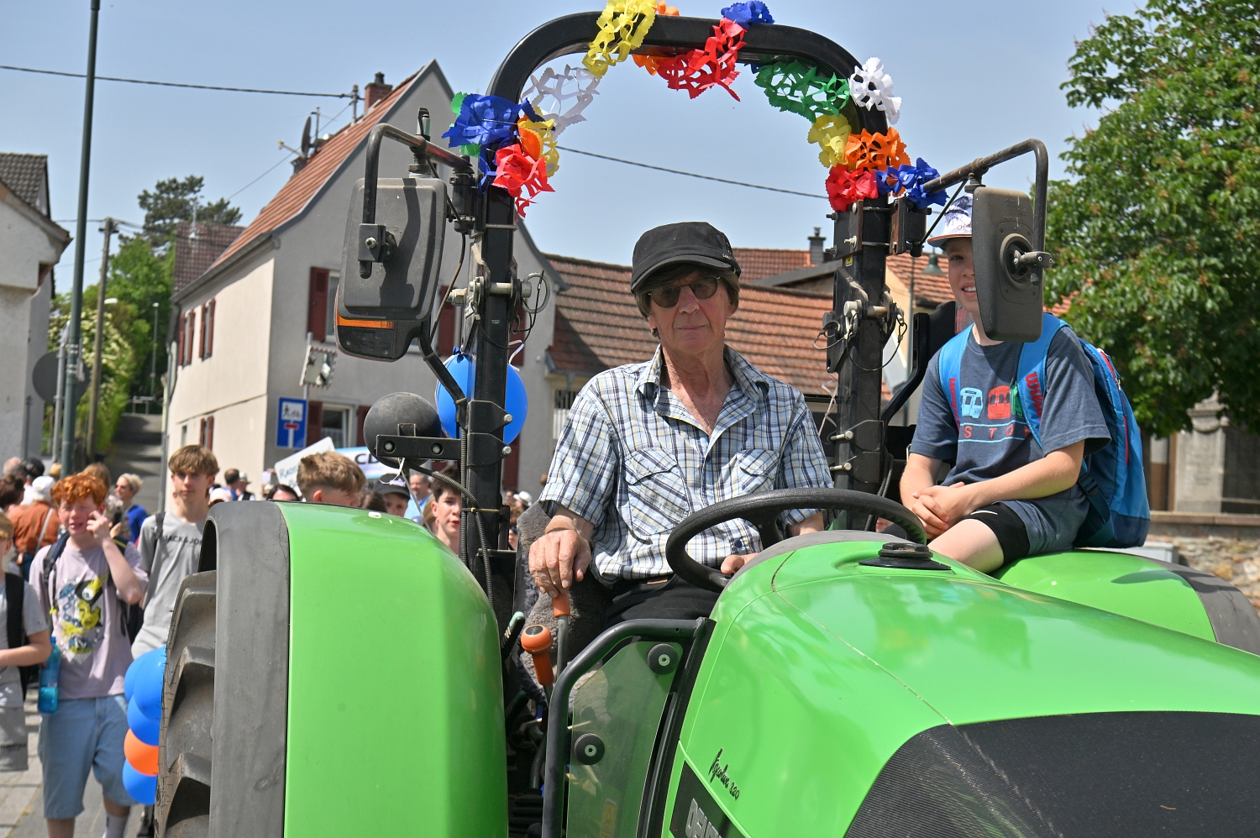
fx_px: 2448
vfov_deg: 19.4
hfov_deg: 28.9
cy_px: 419
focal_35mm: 70
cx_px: 630
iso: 320
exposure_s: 1/1000
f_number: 13
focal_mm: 70
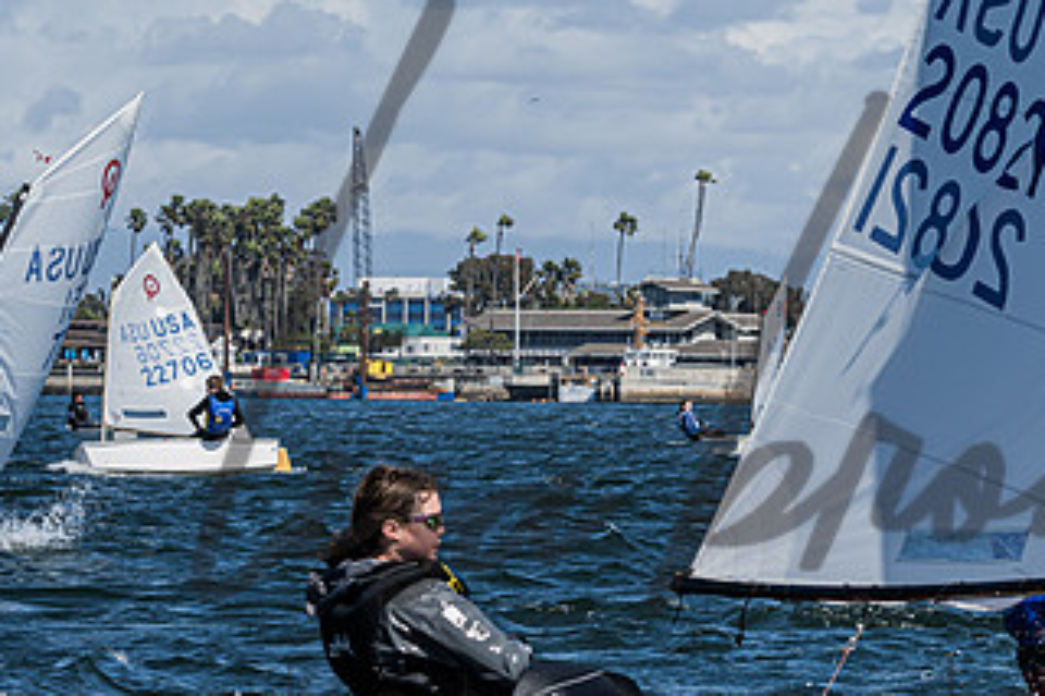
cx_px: 999
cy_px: 622
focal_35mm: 267
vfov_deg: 5.1
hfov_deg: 7.7
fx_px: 7746
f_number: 13
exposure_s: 1/640
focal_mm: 115
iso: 320
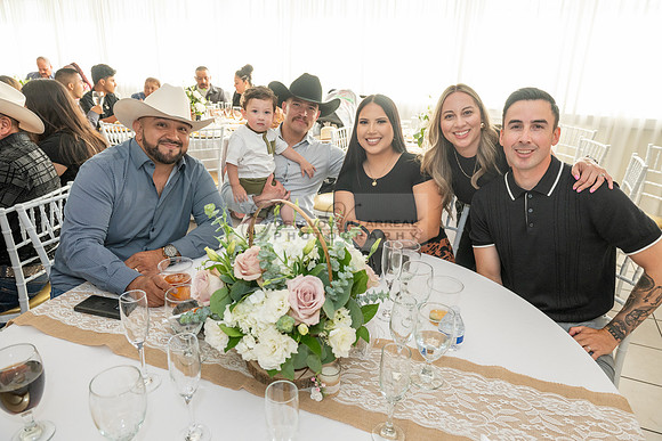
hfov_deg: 73.7
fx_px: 441
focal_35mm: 24
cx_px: 331
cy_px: 220
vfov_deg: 53.2
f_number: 5.6
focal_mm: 24
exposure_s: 1/160
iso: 800
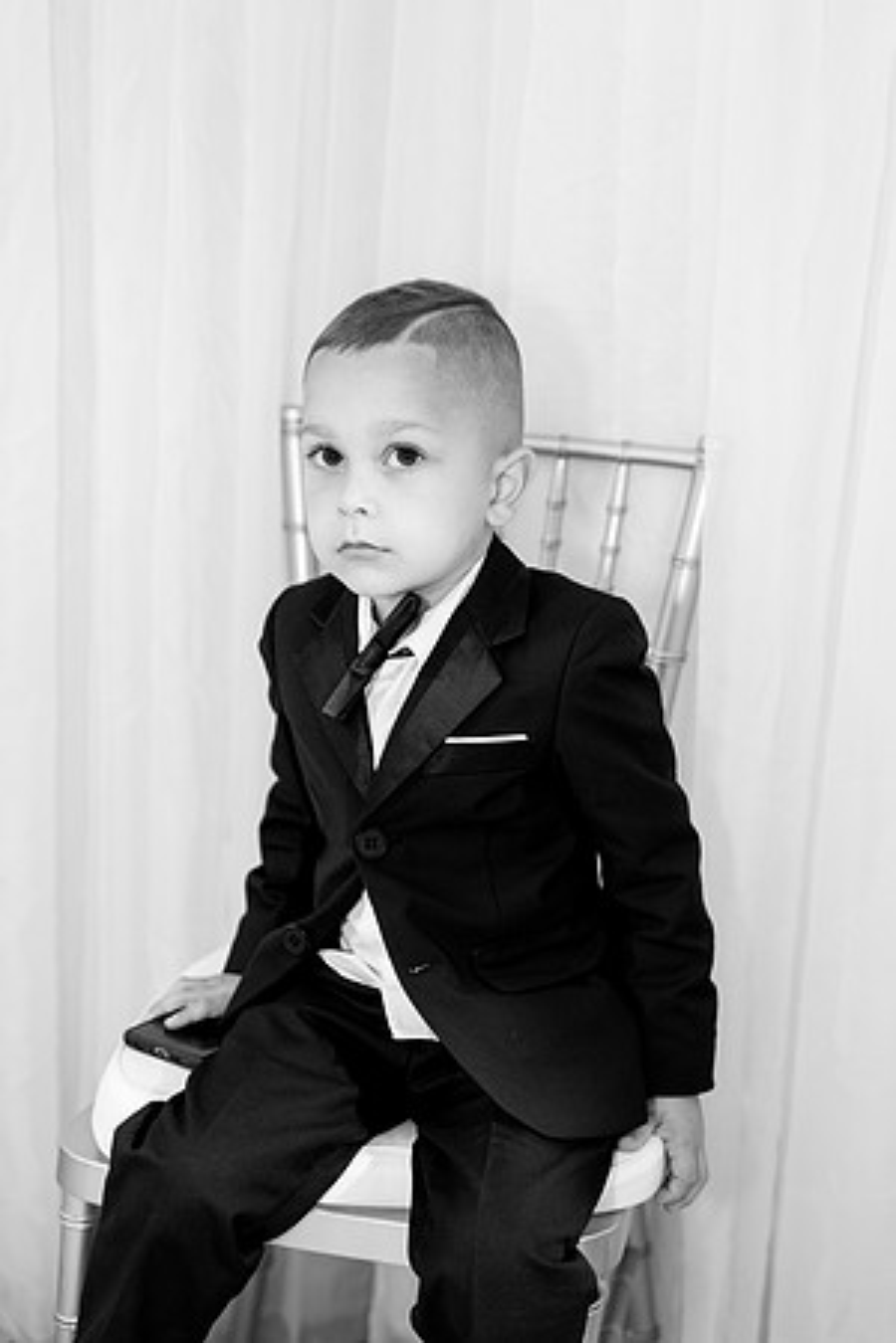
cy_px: 672
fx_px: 1979
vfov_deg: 37.5
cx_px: 448
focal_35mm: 53
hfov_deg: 25.5
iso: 800
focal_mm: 53
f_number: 2.8
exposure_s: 1/160
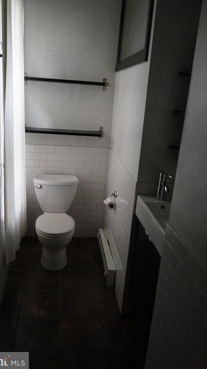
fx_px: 293
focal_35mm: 30
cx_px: 93
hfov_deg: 38.9
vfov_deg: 64.3
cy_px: 183
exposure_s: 1/160
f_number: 3.5
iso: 4000
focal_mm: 28
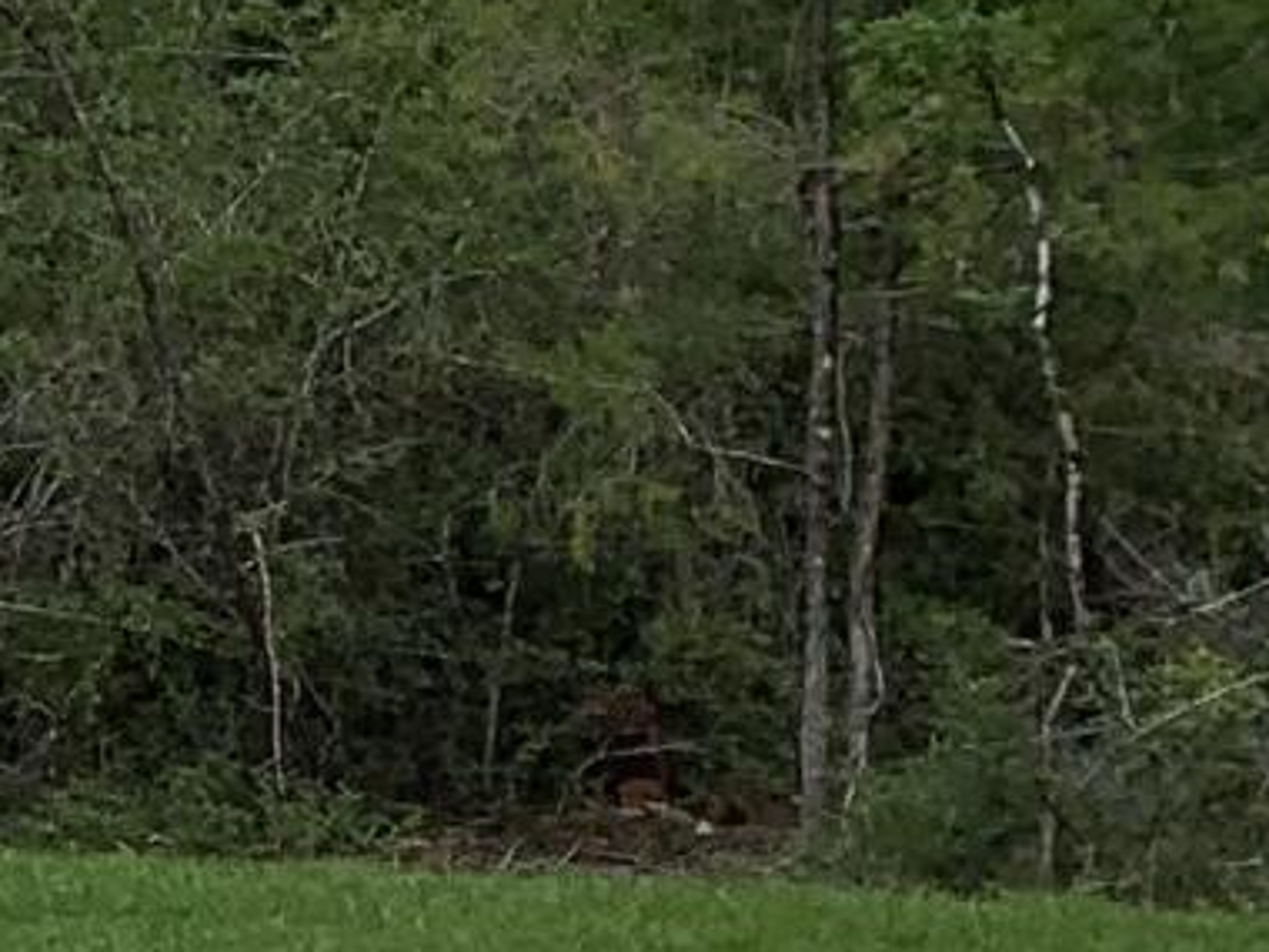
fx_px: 7515
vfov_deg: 7.2
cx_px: -3092
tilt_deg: -3.1
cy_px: 785
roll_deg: +1.1
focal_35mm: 205
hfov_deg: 7.8
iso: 25
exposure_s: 1/1845
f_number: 1.8
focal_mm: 4.25
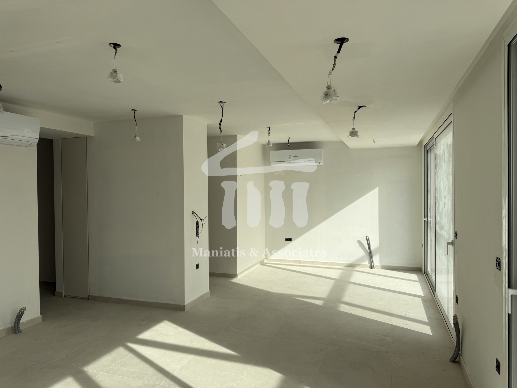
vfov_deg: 56.8
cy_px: 194
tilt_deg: -0.2
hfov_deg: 71.6
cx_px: 258
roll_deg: +0.2
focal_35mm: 24
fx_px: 358
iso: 80
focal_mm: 6.76
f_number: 1.78
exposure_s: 1/2299
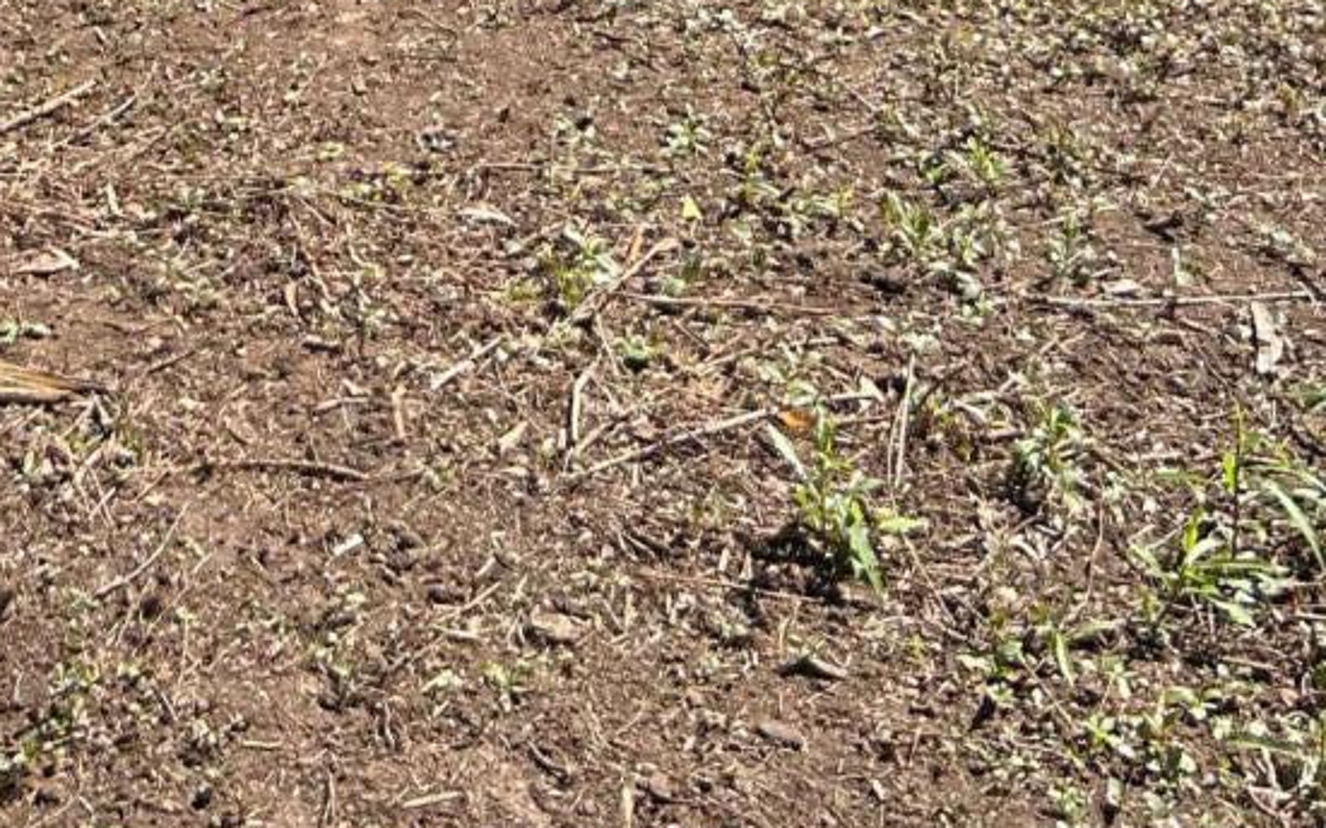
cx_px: 344
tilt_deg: -6.6
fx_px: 2890
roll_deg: -0.1
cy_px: -1033
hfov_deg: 25.6
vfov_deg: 13.1
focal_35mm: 80
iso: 50
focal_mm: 5.7
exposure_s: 1/1377
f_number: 1.5
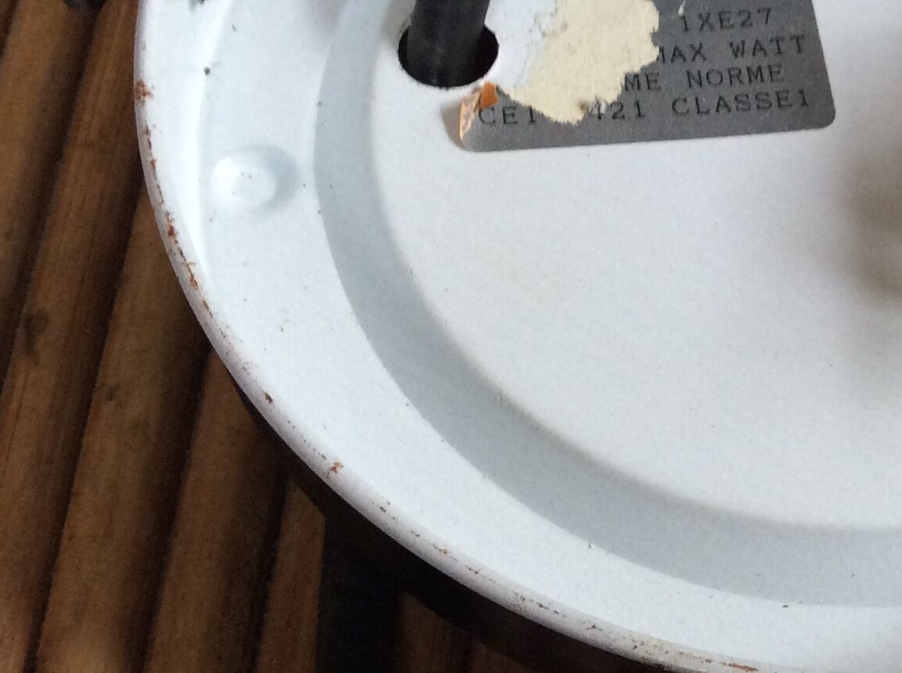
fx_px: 1873
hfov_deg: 26.1
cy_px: 193
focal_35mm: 72
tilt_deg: -61.9
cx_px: 832
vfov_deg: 20.3
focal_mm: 3.3
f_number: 2.4
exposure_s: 1/25
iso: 80
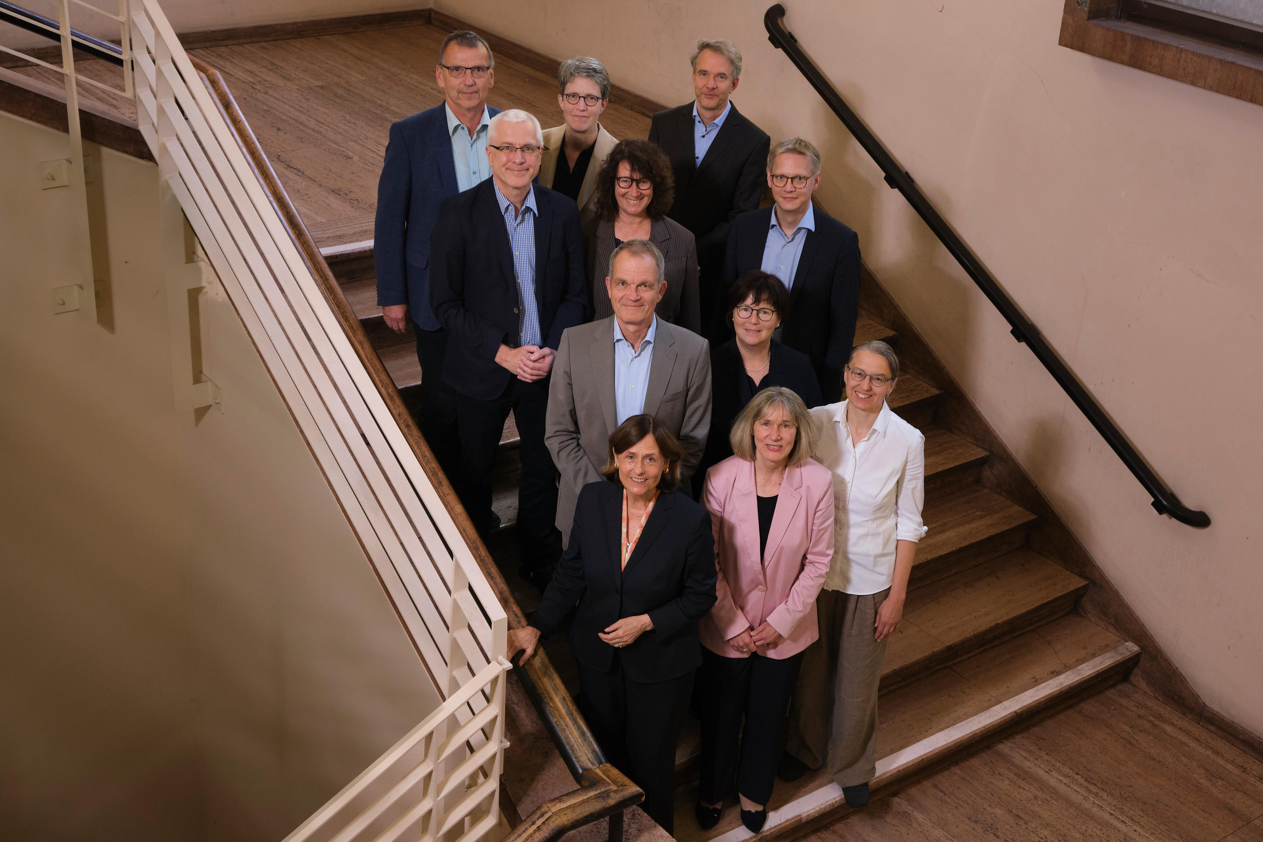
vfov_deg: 28.6
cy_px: 421
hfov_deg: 41.9
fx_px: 1649
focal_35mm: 47
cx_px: 632
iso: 1000
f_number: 7.1
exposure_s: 1/50
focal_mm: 31.5
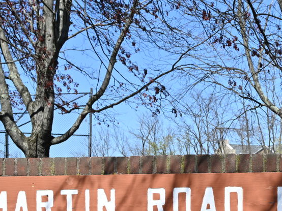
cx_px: 403
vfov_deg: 14.6
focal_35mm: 100
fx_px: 814
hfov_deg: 17.9
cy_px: 207
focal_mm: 30
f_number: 8
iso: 64
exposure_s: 1/200
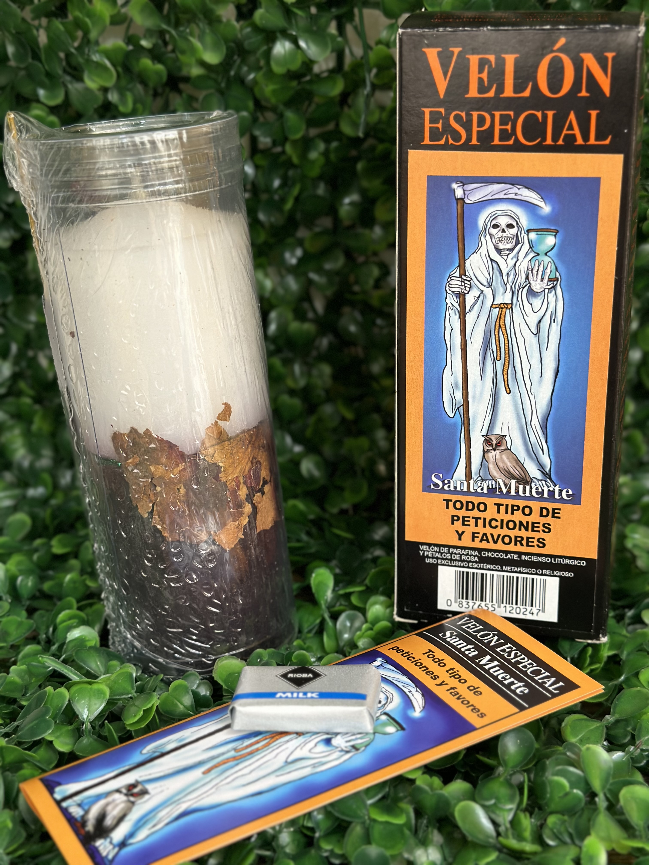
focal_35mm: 48
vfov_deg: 39.7
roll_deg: +0.9
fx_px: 1200
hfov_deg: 30.3
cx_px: 324
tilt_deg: -21.9
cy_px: 432
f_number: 1.78
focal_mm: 6.86
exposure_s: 1/50
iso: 200
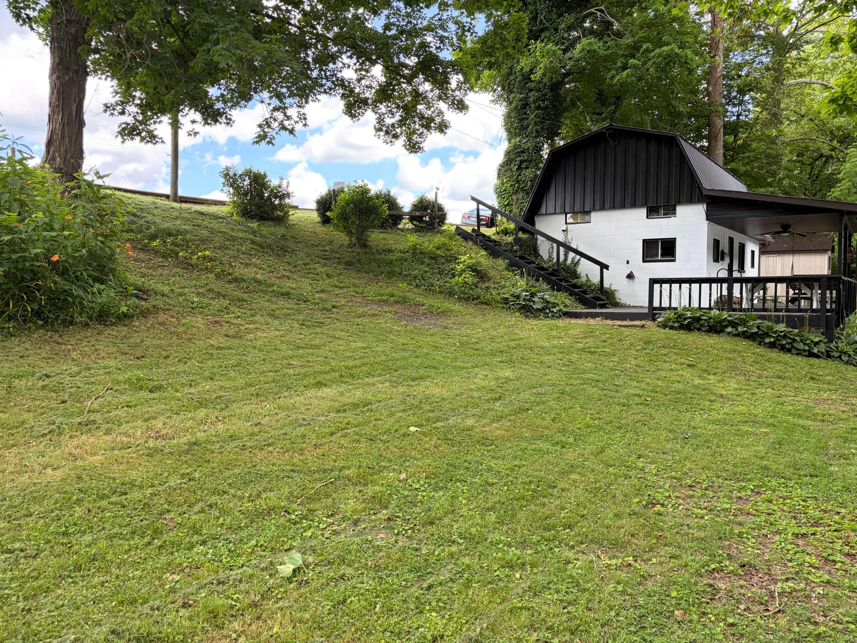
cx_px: 428
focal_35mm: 26
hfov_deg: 67.3
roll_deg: +0.8
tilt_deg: -2.8
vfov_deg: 53.1
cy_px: 322
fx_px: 644
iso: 50
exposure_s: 1/221
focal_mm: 5.96
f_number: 1.6
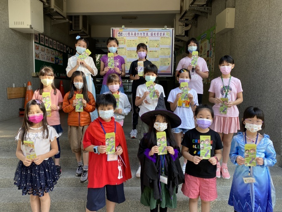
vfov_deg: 53.0
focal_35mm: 26
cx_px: 141
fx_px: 212
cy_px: 106
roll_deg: -0.4
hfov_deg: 67.3
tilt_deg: -5.7
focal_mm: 4.25
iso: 32
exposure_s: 1/180
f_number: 1.8
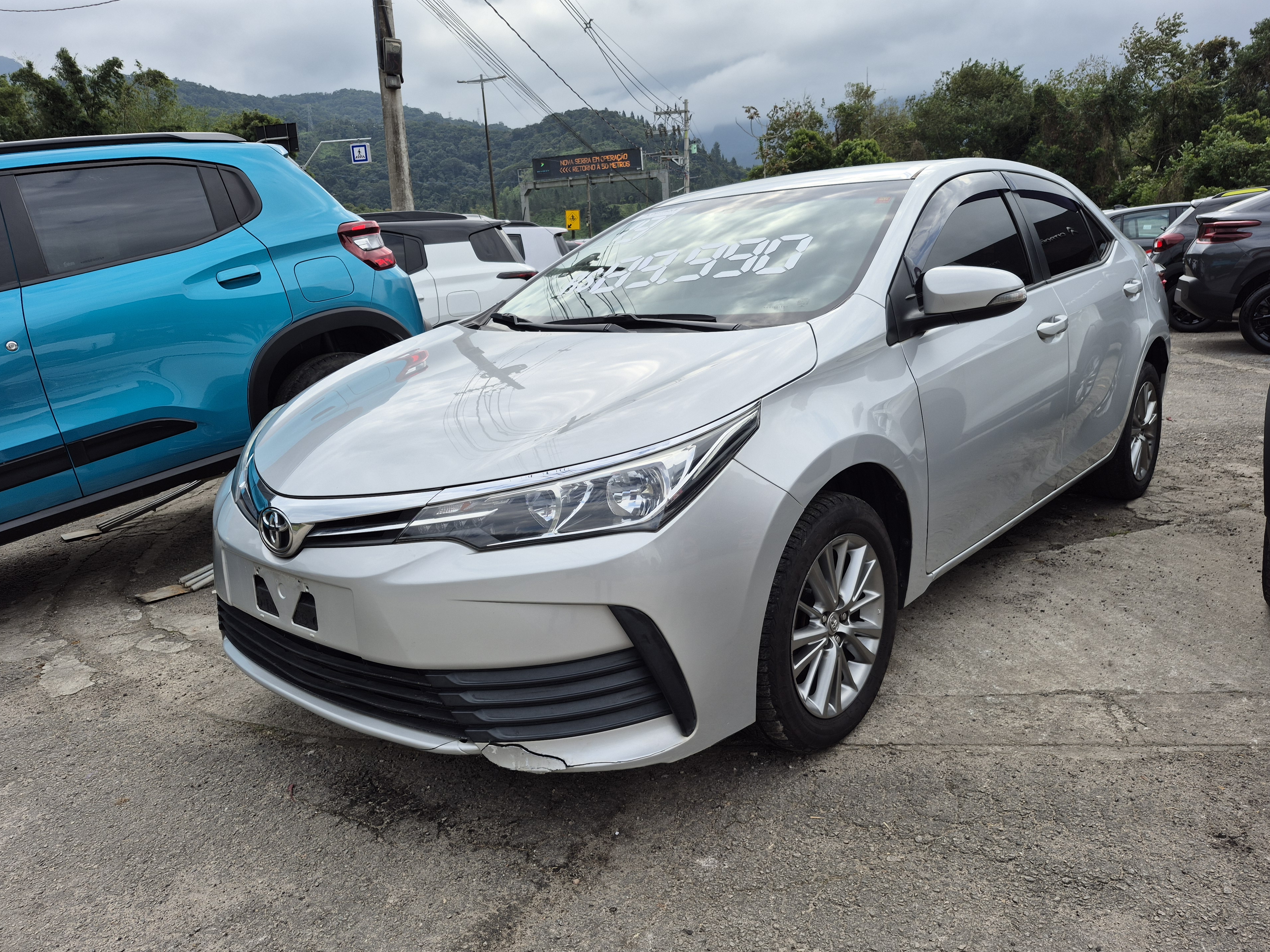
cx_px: 637
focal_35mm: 24
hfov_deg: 71.6
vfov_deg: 56.8
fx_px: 881
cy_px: 489
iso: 25
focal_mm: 5.4
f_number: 1.8
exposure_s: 1/1420
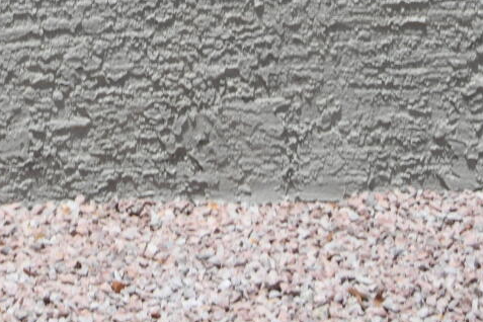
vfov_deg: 8.5
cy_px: -393
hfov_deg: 12.9
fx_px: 2026
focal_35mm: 151
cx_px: -240
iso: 100
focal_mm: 24
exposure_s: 1/60
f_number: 14
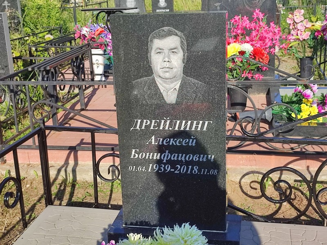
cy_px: 122
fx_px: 236
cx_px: 164
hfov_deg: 69.4
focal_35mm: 25
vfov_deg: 54.9
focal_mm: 6.04
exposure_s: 1/670
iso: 50
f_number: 1.9
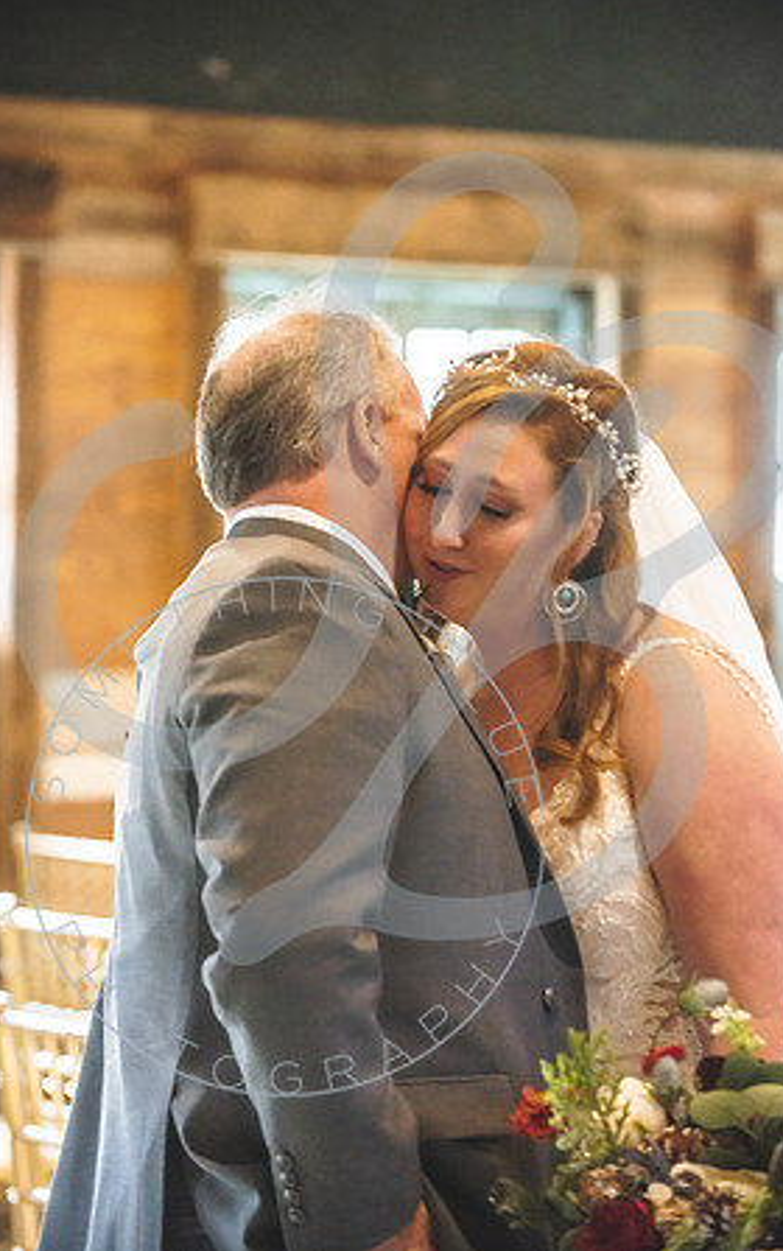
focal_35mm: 123
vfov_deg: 17.0
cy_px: 624
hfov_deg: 10.7
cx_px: 411
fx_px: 4193
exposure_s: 1/200
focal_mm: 120
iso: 2000
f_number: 5.6
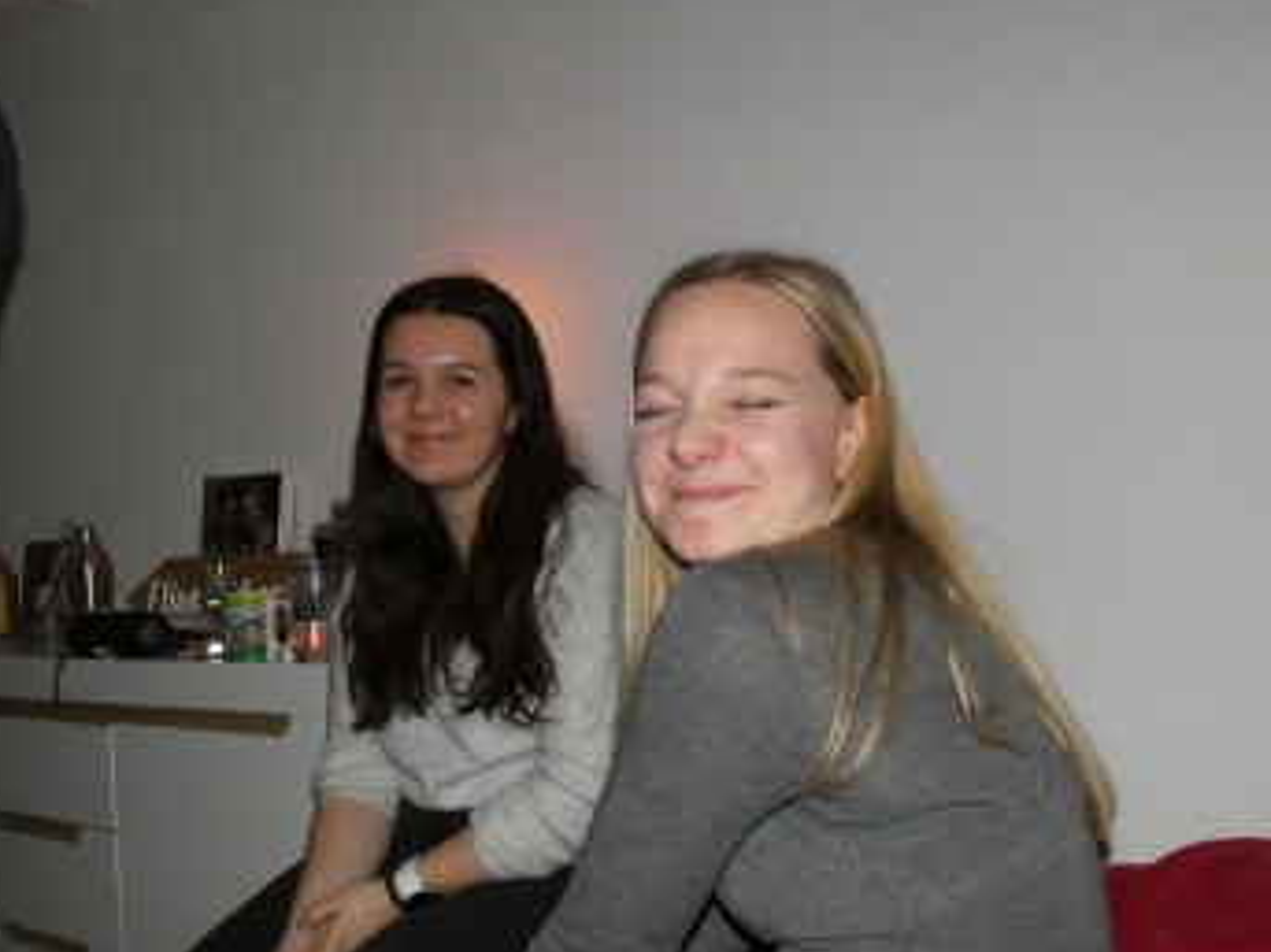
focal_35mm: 42
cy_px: 537
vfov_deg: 34.3
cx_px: 534
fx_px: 1542
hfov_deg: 44.7
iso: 800
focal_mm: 6.5
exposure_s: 1/60
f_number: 3.5
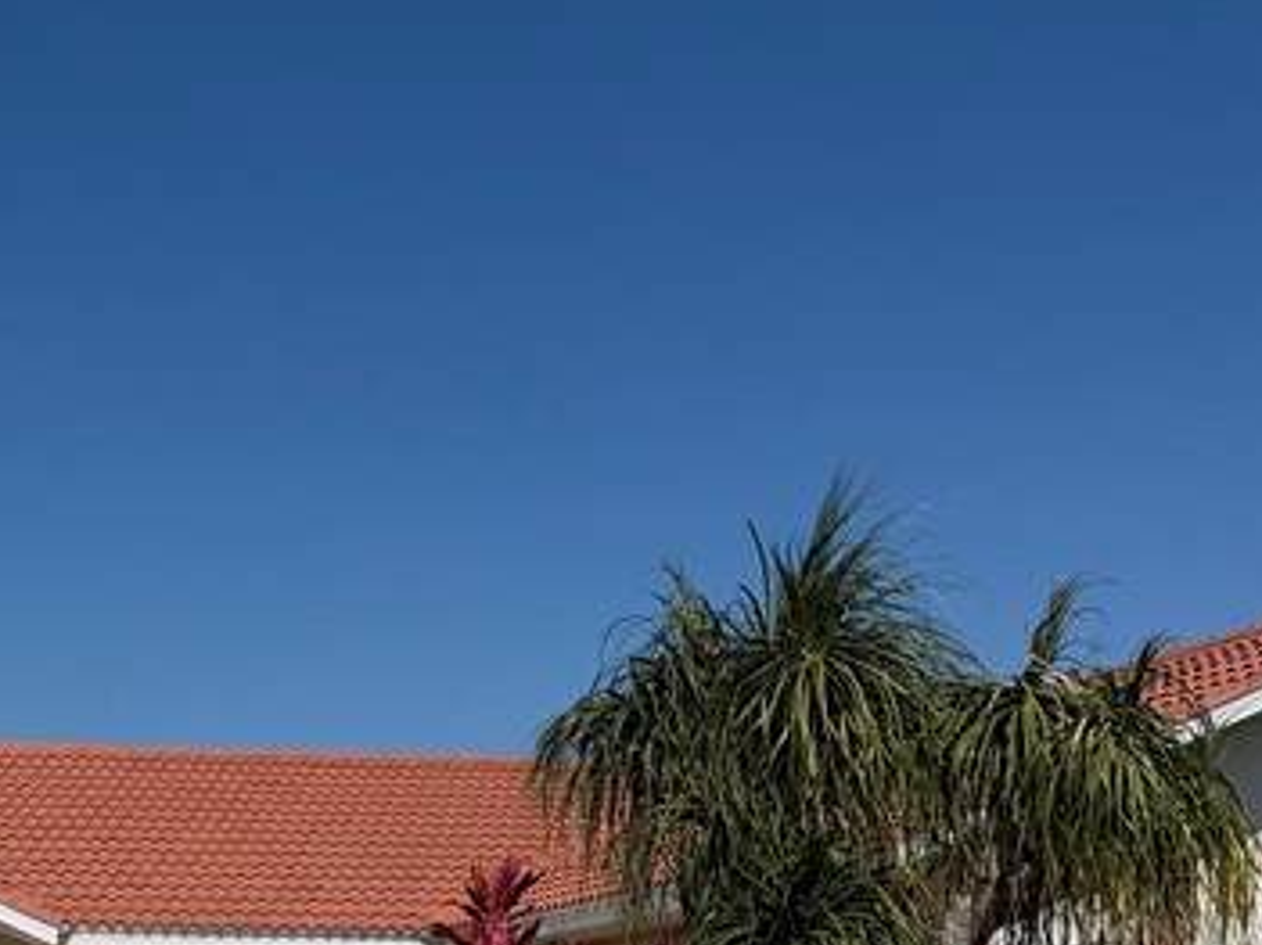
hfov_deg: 26.6
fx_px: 2551
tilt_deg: -0.9
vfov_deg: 19.8
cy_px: 1117
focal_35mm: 70
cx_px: 76
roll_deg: +0.4
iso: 80
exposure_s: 1/11905
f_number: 1.78
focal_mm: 6.76
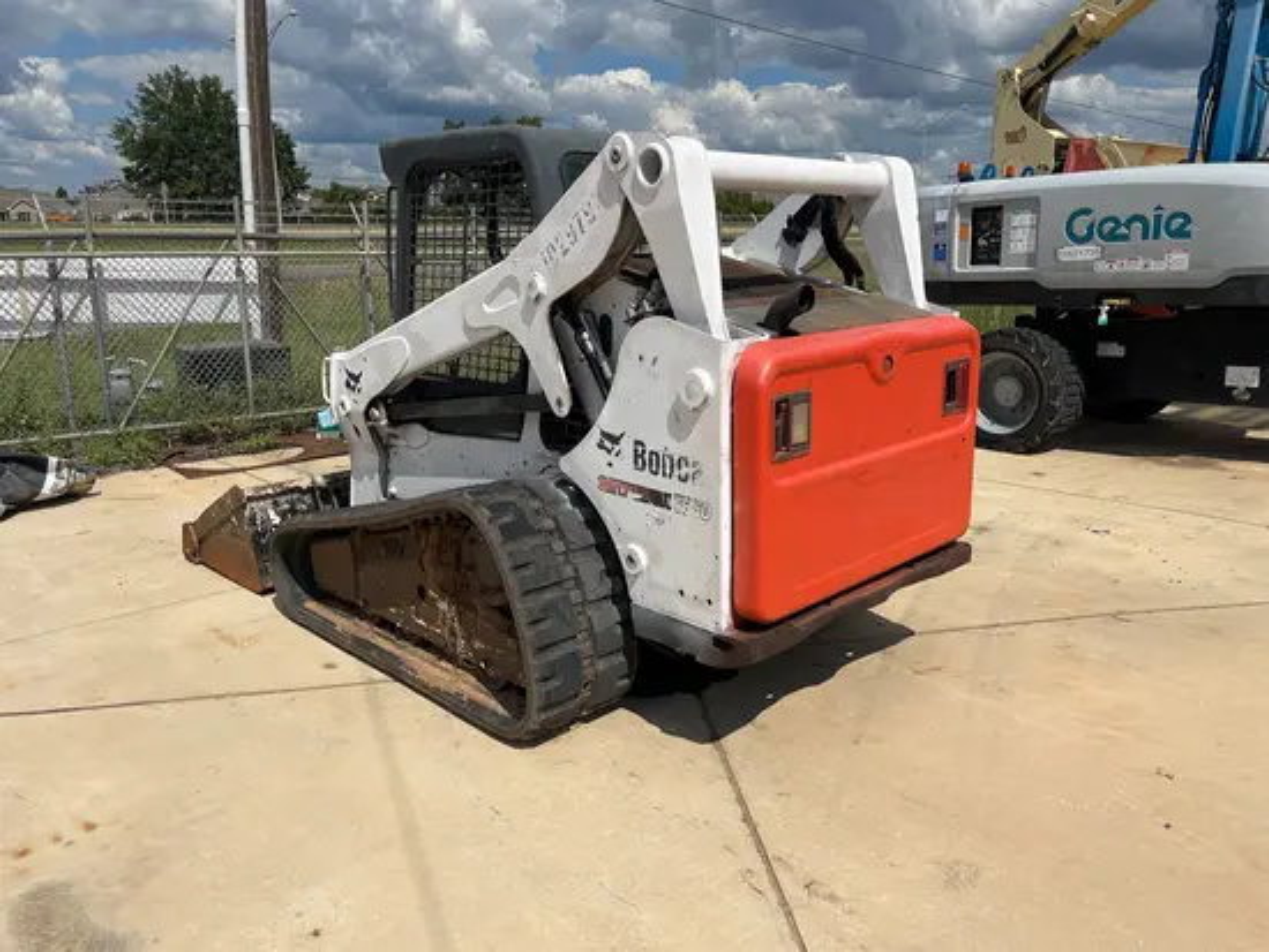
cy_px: 476
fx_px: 954
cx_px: 634
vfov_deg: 53.1
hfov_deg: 67.3
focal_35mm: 26
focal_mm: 5.1
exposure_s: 1/7874
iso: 50
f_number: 1.6
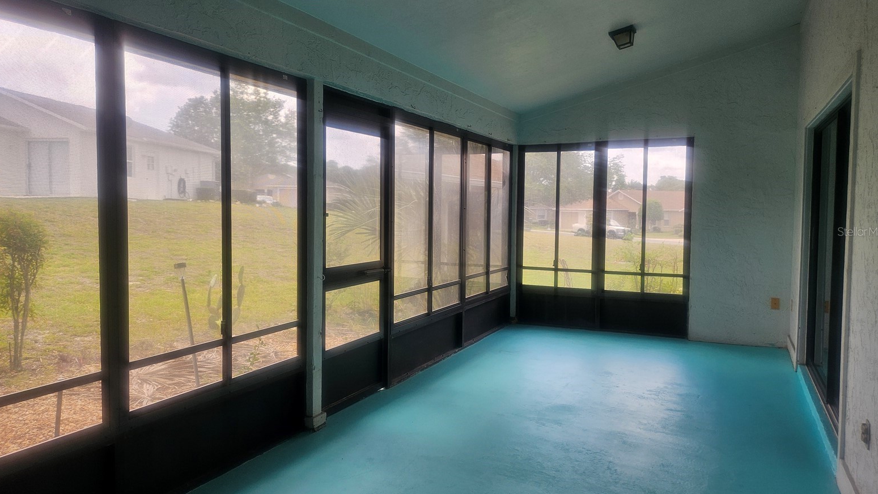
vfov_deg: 42.9
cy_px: 231
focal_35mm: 27
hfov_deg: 69.8
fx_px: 629
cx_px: 438
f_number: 1.8
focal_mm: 5
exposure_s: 1/224
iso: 50
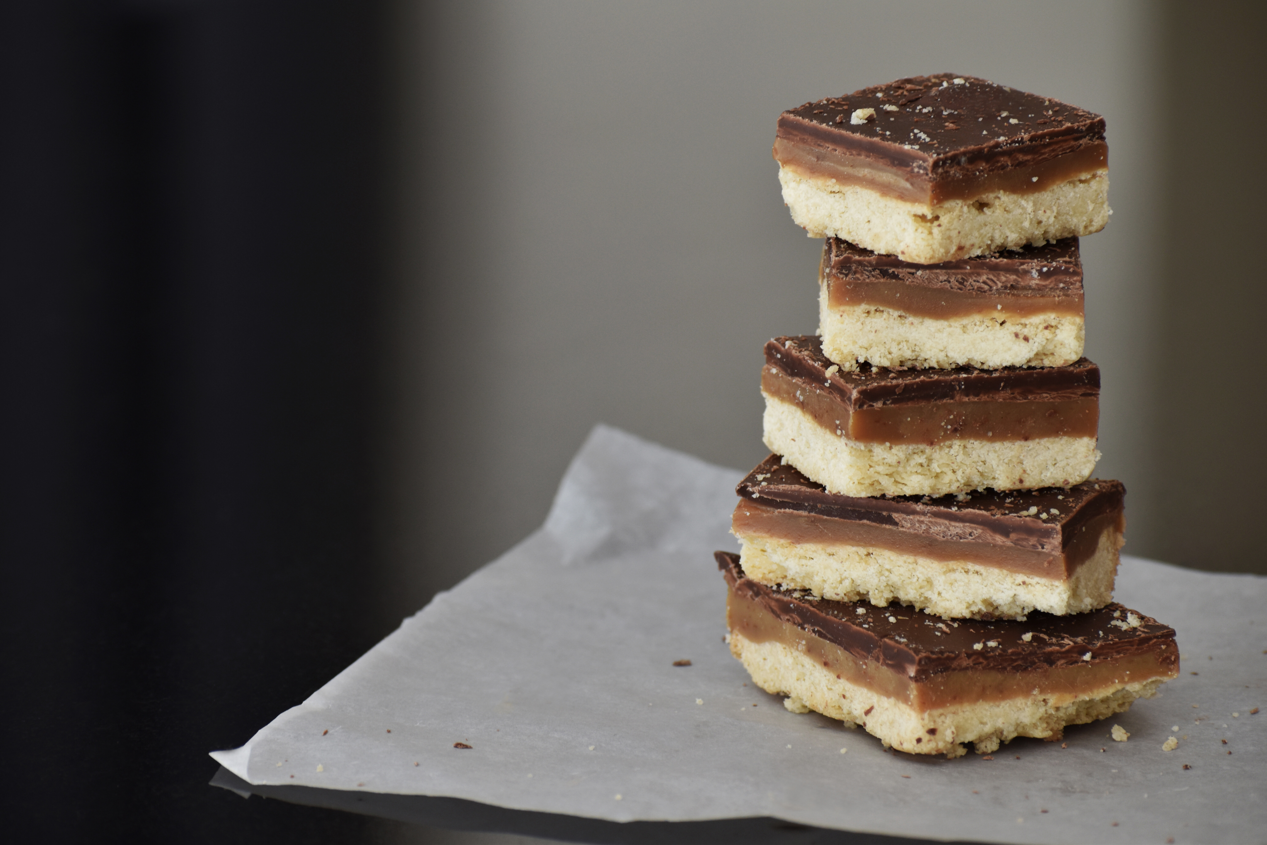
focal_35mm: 218
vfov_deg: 6.3
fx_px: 7654
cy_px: 422
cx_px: 634
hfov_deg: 9.5
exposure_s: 1/60
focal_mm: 145
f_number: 6.3
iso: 320
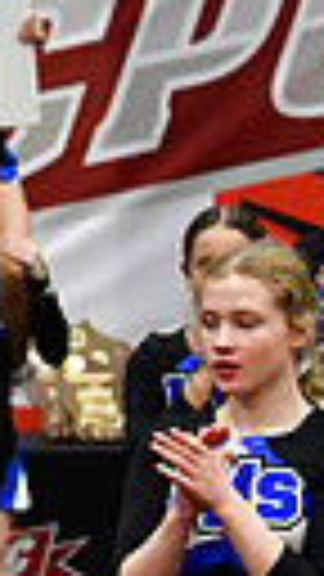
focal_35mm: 611
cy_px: 461
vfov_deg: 3.5
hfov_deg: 2.0
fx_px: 9332
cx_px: -936
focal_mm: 86
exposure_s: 1/500
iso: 4000
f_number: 3.5
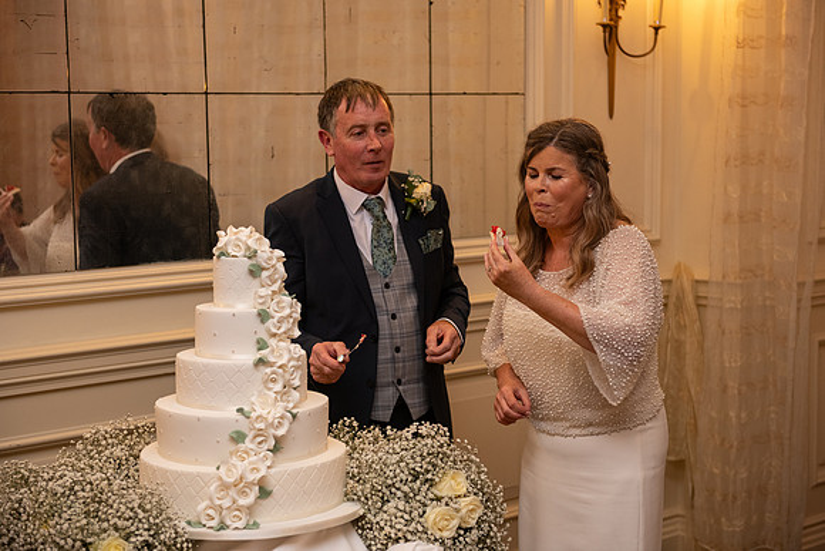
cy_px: 276
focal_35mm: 62
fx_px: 1421
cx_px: 412
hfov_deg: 32.4
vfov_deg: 21.9
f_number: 3.5
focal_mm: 62
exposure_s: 1/160
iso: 800
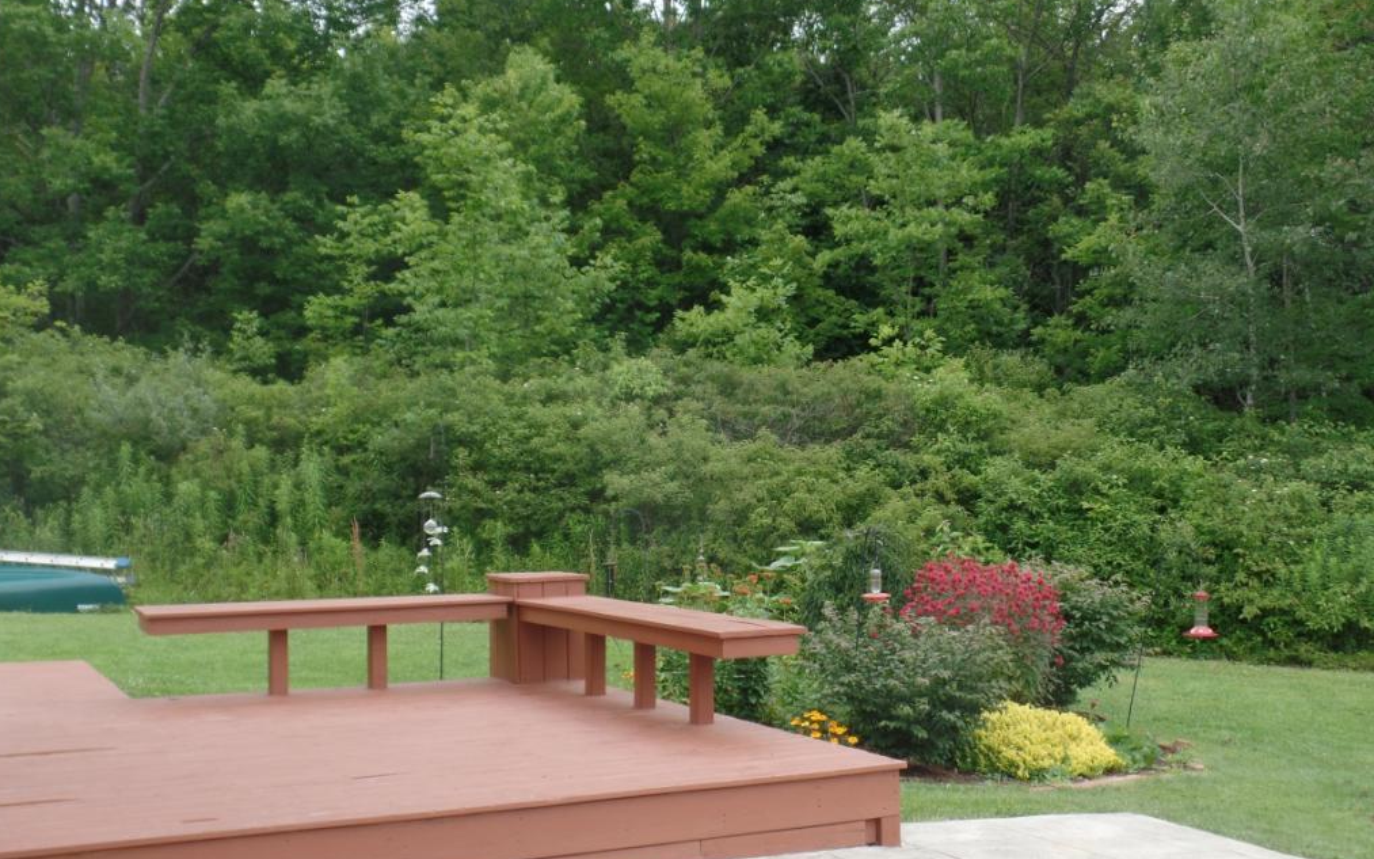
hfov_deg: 44.4
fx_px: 1685
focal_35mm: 45
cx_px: 682
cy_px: 460
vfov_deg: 28.6
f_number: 3.6
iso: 80
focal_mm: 7.5
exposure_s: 1/180
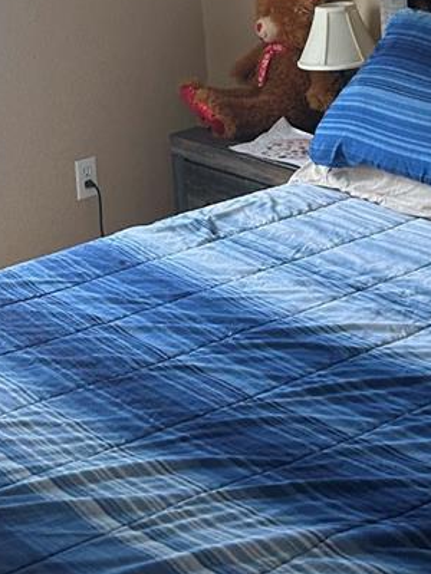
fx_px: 1295
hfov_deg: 18.9
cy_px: -33
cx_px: 170
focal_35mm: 78
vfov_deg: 23.7
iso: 160
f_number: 1.5
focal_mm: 5.7
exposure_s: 1/60
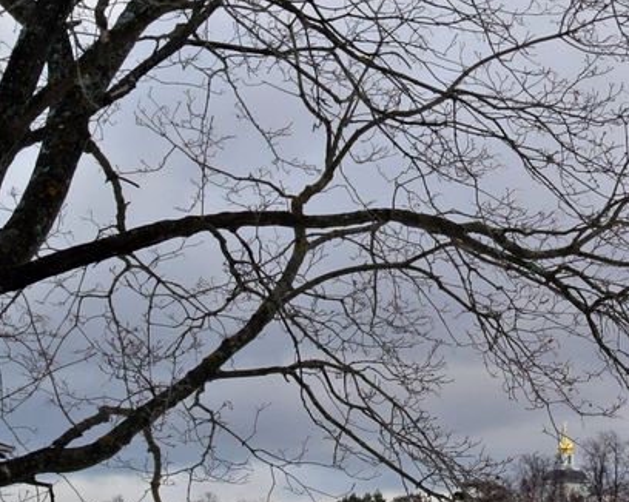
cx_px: 558
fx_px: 3126
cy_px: 333
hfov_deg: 11.4
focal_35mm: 168
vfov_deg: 9.2
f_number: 5.6
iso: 100
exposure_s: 1/100
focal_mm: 30
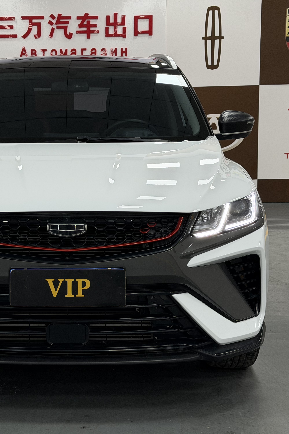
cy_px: 216
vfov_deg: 30.1
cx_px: 65
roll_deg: +1.0
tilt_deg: -7.9
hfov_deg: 20.1
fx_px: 807
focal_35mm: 67
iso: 250
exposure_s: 1/100
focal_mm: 6.76
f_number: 1.78
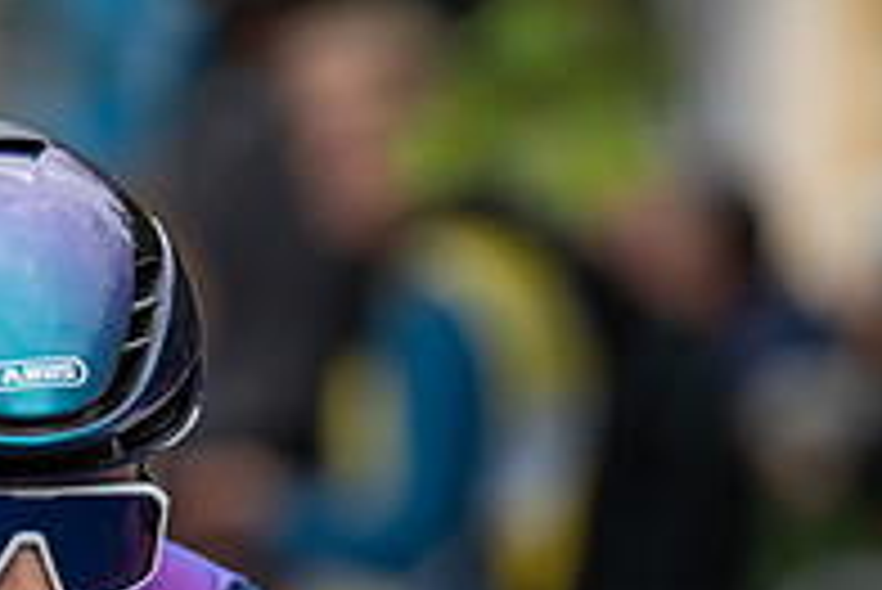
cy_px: 579
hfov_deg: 3.5
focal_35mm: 593
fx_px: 14539
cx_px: 180
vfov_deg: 2.3
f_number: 2.8
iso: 1000
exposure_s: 1/800
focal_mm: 200
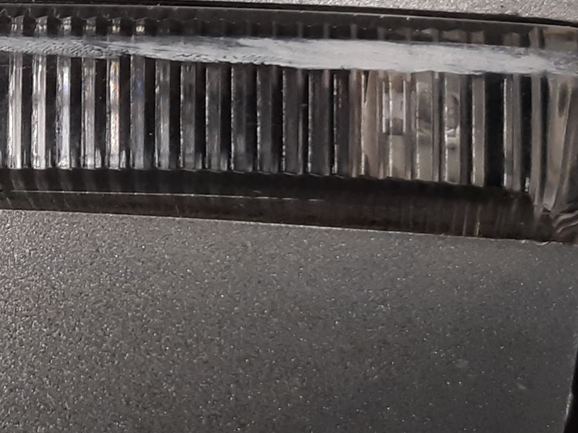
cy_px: 147
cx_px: 32
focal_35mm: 65
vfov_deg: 22.5
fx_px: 1085
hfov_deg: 28.4
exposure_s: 1/50
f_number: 1.7
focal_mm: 3.93
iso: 100
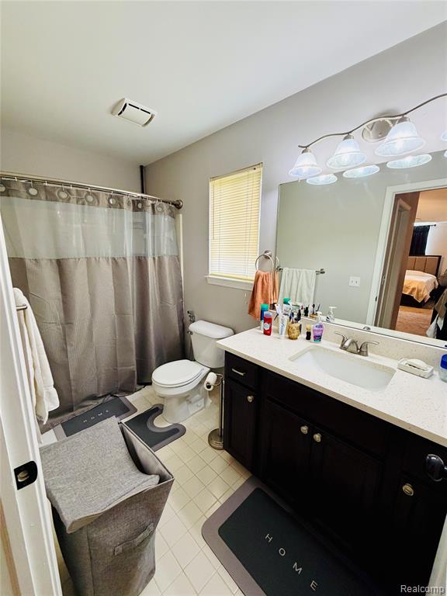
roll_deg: -1.3
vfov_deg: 102.1
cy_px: 298
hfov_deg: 85.7
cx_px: 224
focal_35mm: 14
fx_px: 241
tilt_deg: -10.9
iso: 320
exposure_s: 1/120
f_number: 2.2
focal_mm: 2.22
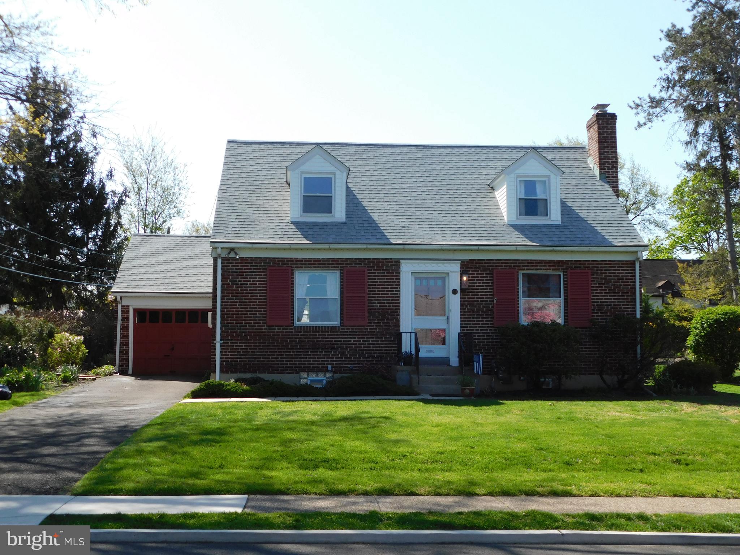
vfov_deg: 32.2
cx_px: 370
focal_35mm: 45
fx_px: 962
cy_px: 278
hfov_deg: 42.1
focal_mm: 8
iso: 125
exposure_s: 1/640
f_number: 3.7
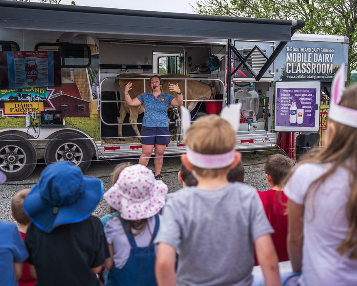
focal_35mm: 39
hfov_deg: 46.8
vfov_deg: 38.2
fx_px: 412
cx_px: 183
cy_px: 141
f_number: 2.8
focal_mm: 34
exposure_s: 1/1000
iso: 100
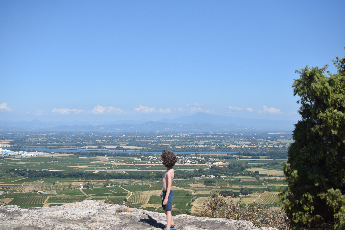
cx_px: 172
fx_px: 503
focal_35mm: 52
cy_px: 115
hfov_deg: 37.9
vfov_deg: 25.8
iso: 200
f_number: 3.2
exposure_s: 1/4000
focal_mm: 35
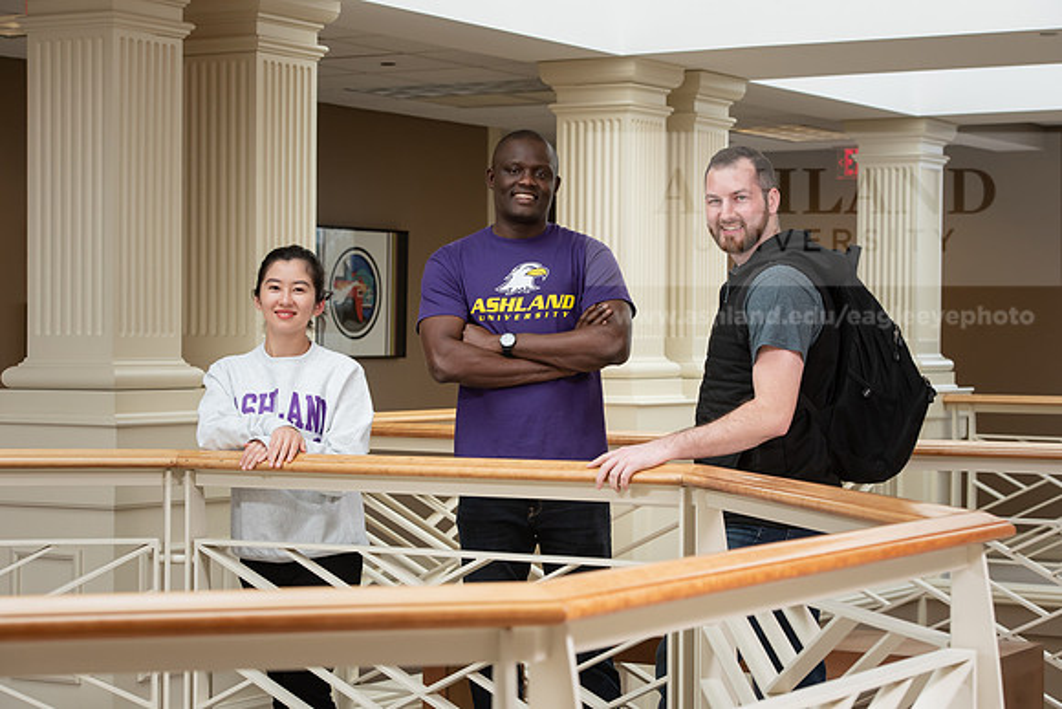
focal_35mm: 90
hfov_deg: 22.6
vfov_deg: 15.2
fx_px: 2655
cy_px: 354
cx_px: 531
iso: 1250
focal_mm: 90
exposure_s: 1/200
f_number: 8
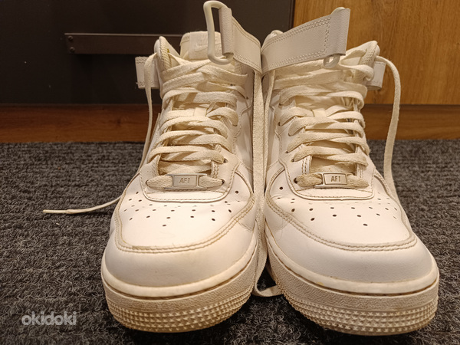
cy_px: 172
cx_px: 230
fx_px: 319
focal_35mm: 24
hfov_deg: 71.6
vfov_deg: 56.8
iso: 574
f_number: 1.88
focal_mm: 5.59
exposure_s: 1/33.3
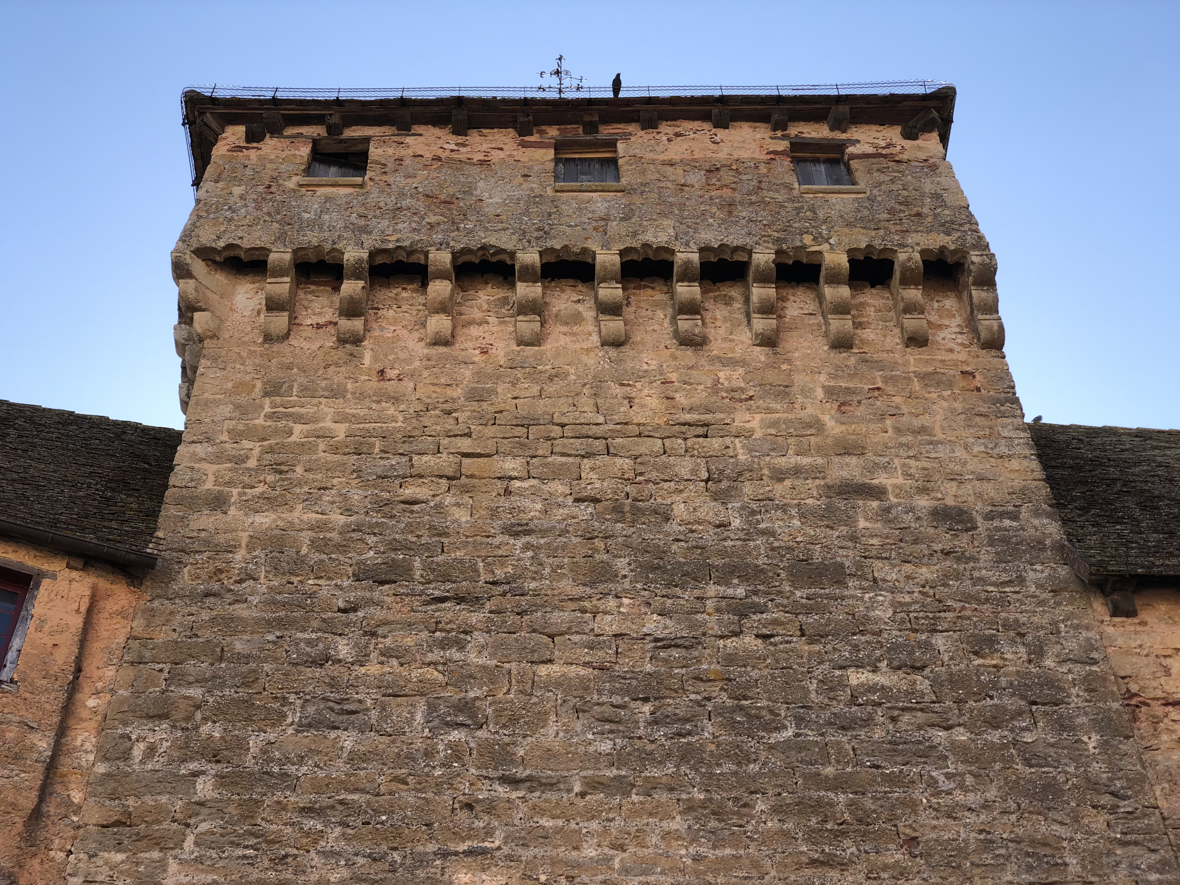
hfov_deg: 36.8
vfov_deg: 28.0
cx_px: 590
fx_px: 1773
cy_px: 442
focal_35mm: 52
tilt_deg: +51.5
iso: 16
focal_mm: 6
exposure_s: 1/366
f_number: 2.4
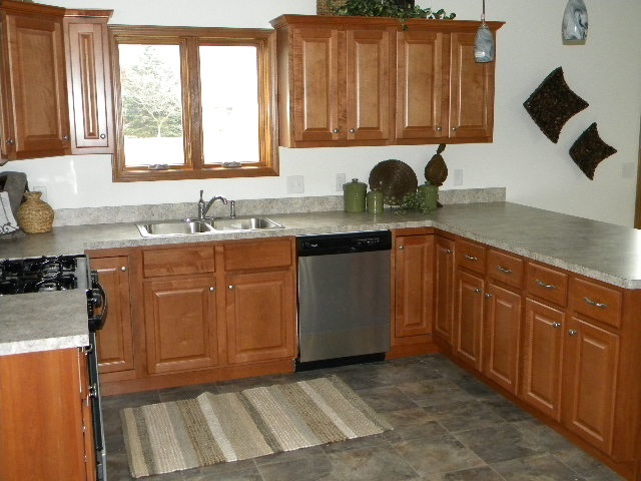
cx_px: 320
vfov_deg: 39.7
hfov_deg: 51.4
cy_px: 240
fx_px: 667
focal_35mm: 36
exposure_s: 1/30
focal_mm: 6.4
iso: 400
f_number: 3.7
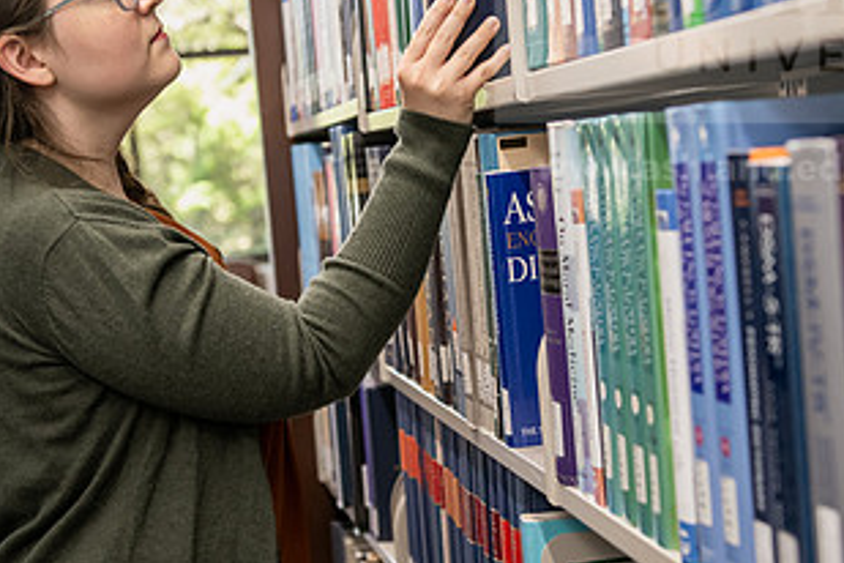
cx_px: 412
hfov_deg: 27.0
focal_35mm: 75
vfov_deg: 18.2
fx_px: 1758
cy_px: 225
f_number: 3.2
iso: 1000
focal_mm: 40
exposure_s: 1/200
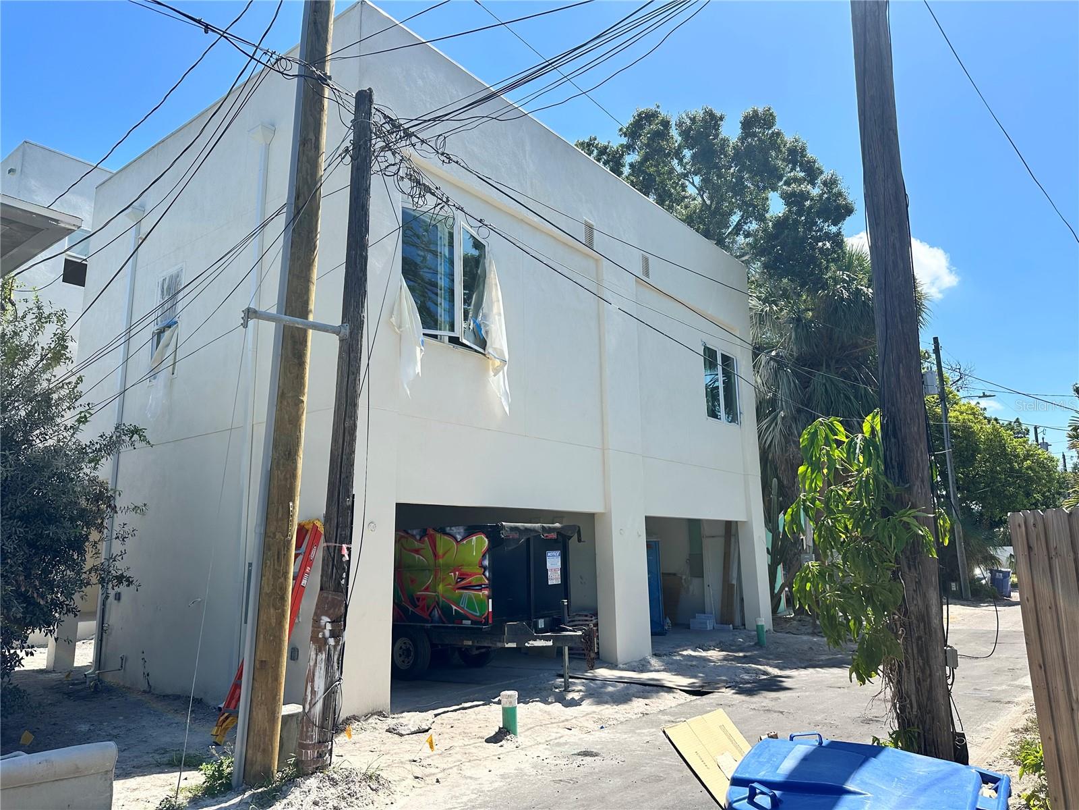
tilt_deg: +12.7
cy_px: 405
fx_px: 748
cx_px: 540
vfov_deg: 56.8
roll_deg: +1.0
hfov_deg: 71.6
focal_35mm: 24
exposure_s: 1/3597
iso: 80
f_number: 1.78
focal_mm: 6.86
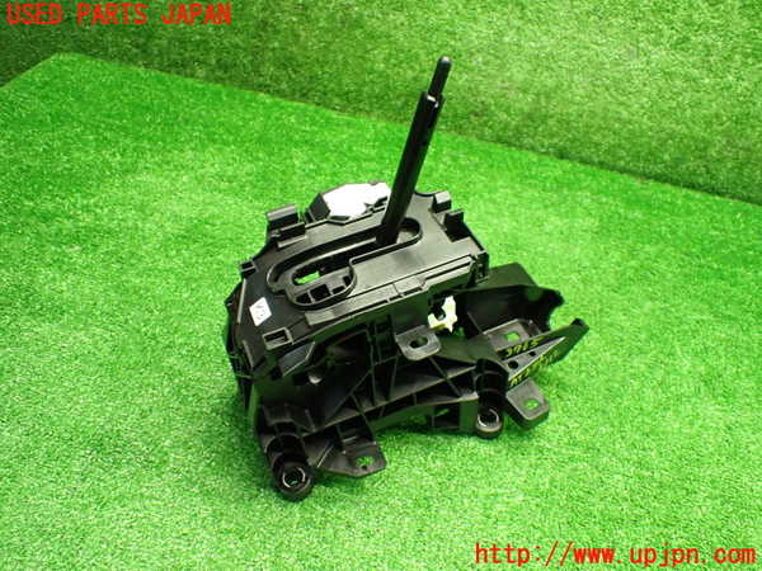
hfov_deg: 60.0
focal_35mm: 30
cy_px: 286
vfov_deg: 46.8
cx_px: 381
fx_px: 660
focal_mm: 5.4
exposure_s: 1/60
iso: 800
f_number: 2.3
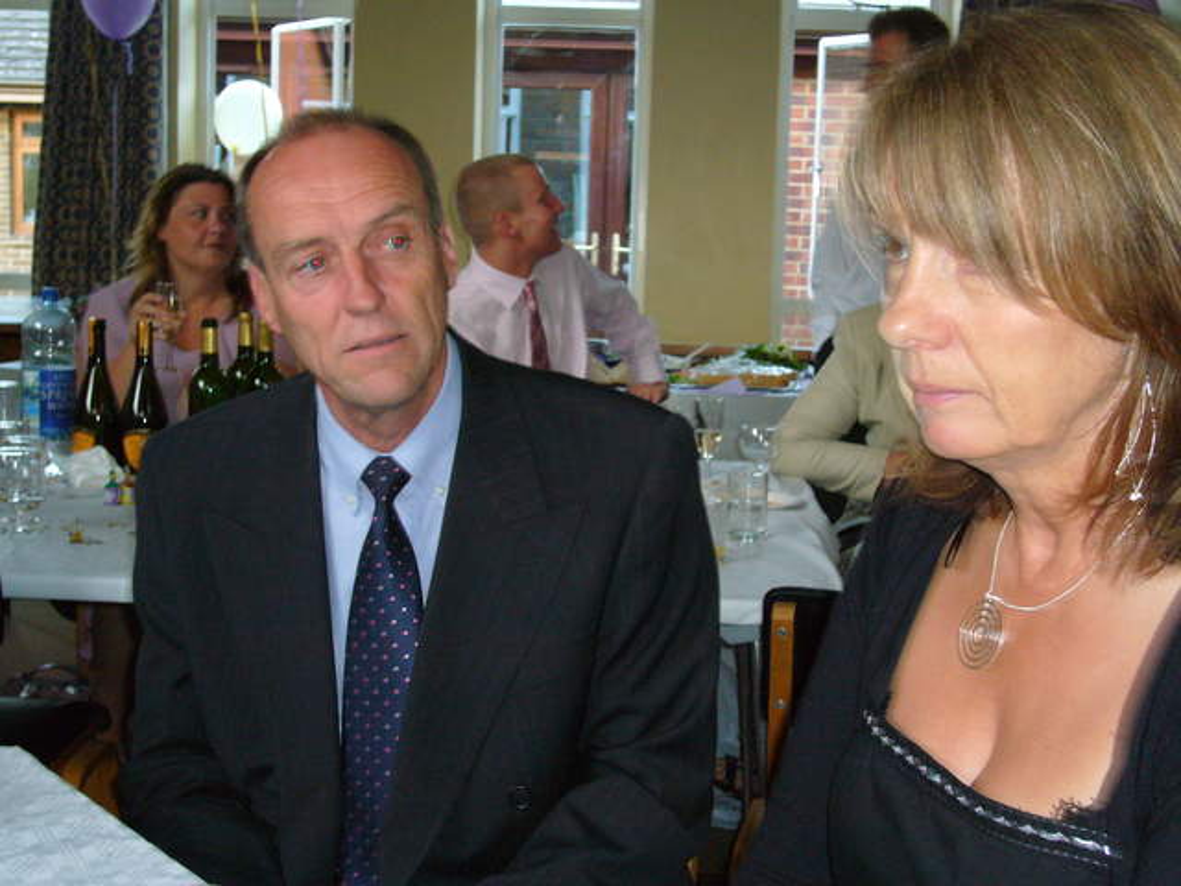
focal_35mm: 54
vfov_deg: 27.0
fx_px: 1842
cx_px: 590
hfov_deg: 35.5
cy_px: 443
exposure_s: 1/8
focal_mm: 8.8
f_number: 3.8
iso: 200
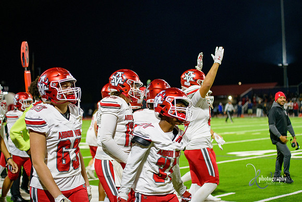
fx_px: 587
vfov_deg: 19.5
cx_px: 151
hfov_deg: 28.8
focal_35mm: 70
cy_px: 101
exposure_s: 1/320
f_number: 2.8
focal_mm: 70
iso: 2000
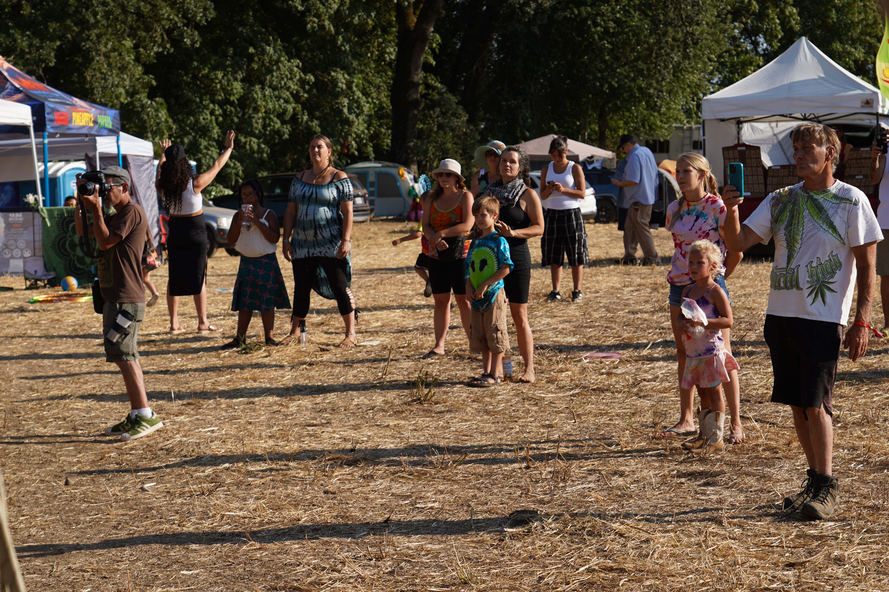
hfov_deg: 23.1
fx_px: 2173
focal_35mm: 88
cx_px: 452
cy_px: 260
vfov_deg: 15.5
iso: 100
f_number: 6.3
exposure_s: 1/400
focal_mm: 75
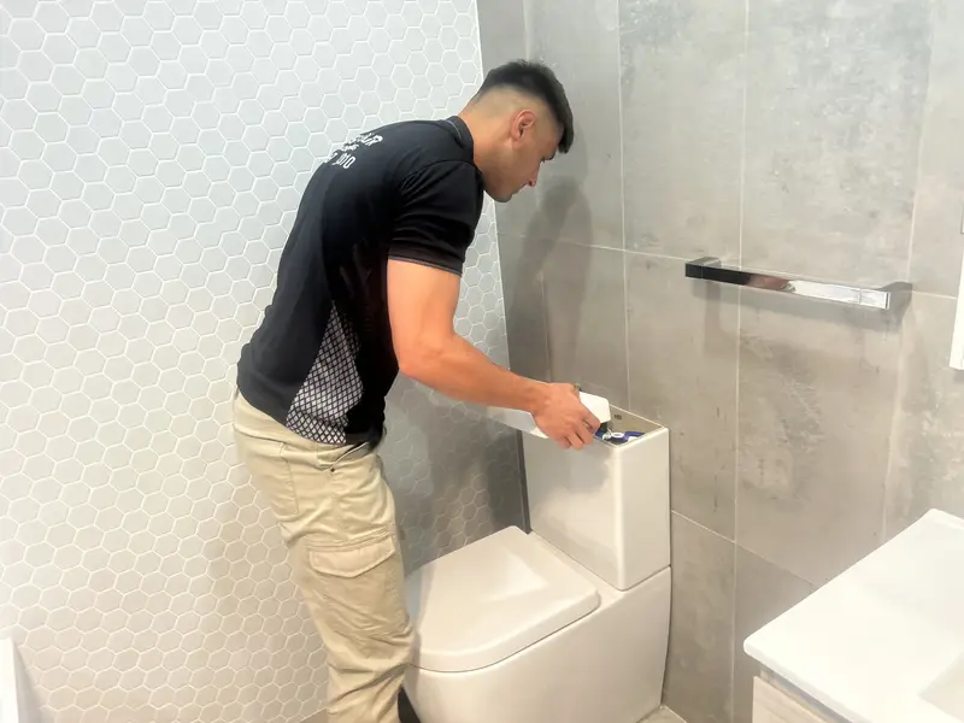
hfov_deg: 67.3
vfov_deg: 53.1
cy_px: 362
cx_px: 482
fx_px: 724
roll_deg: +7.1
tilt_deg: -19.2
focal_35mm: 26
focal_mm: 5.7
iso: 125
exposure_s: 1/100
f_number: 1.5
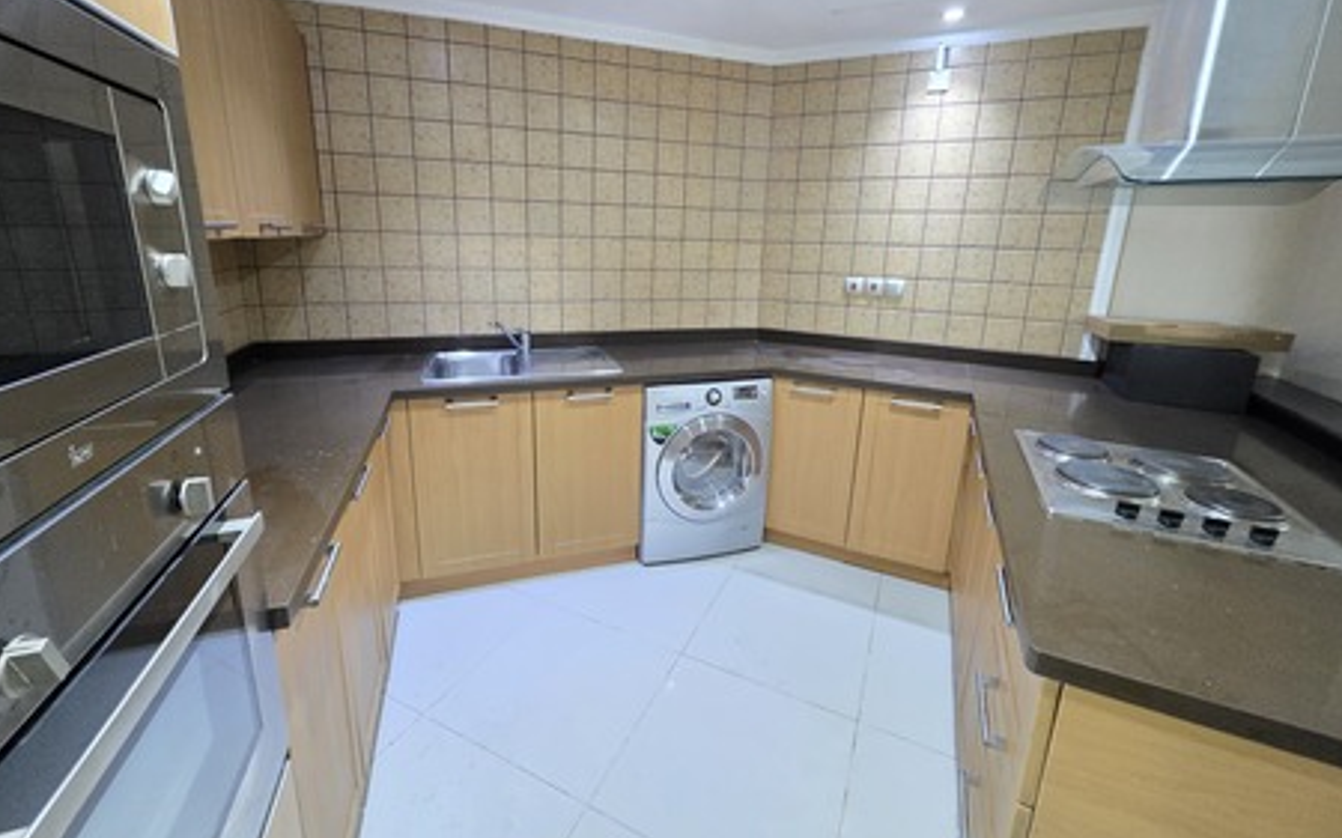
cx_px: 667
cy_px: 374
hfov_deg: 105.3
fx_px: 512
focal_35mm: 14
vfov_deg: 78.3
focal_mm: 2.2
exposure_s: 1/50
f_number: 1.9
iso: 1250
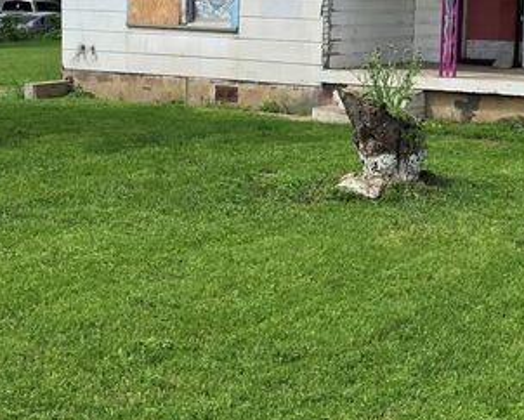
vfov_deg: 20.2
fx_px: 1179
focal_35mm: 76
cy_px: 163
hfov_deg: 25.0
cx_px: 262
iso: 80
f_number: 1.7
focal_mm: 6.3
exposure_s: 1/4333
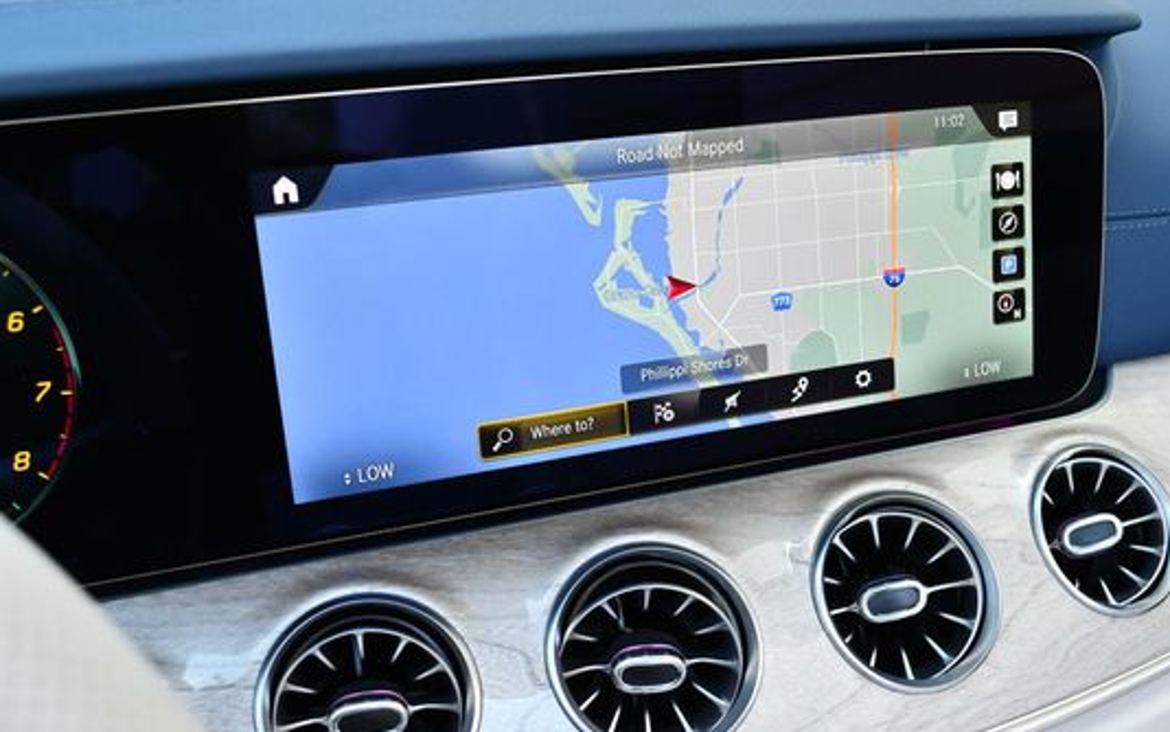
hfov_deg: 45.0
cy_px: 394
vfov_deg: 29.2
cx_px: 695
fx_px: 1403
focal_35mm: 44
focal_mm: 18
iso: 450
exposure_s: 1/250
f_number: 3.5
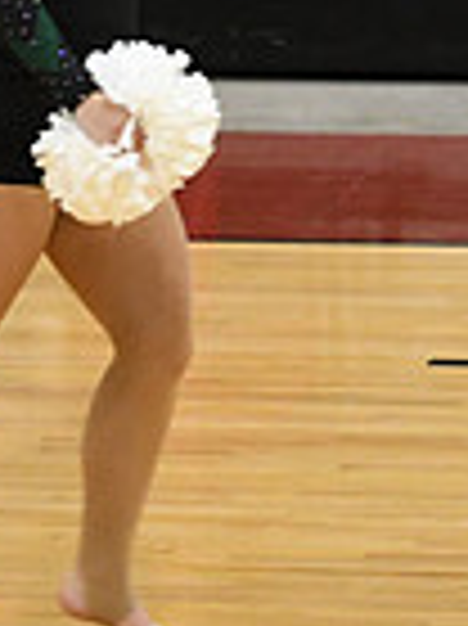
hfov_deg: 2.0
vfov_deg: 2.7
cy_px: 38
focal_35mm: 736
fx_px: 13288
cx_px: -742
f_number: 2.8
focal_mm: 122
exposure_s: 1/400
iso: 3200
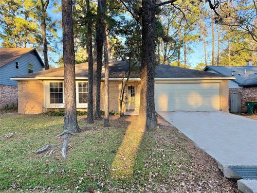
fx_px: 178
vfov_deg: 56.8
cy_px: 96
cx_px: 128
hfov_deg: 71.6
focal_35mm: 24
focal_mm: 6.76
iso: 100
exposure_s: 1/461
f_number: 1.78
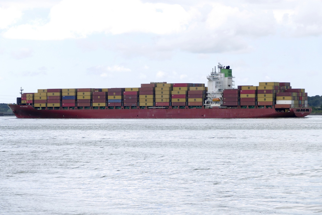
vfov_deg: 8.3
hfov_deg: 12.5
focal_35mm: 165
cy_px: 107
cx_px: 159
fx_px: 1476
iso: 125
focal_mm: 58.01
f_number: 3.9
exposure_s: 1/1600
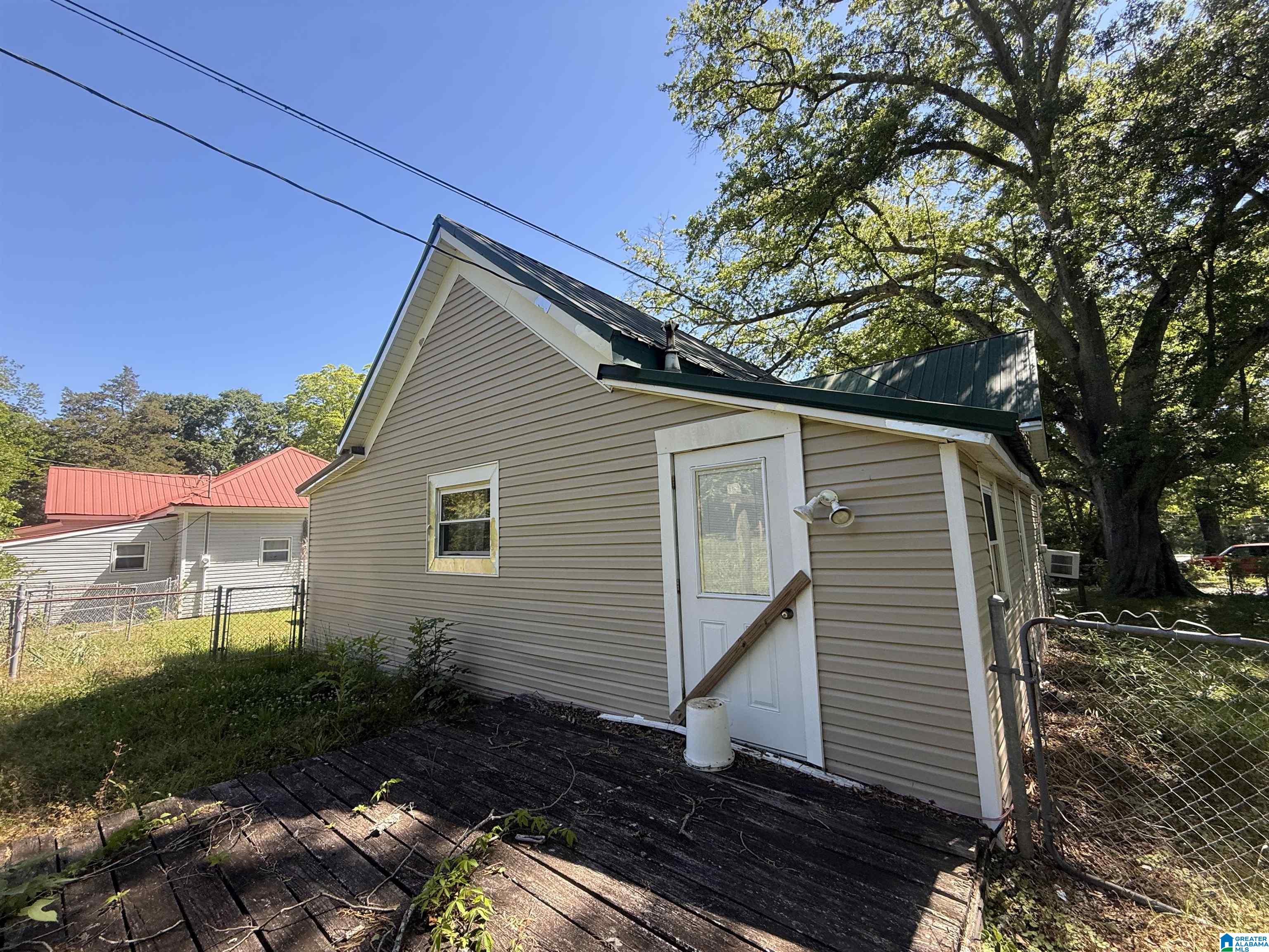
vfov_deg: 85.7
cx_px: 634
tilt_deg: +5.8
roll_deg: -0.9
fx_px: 513
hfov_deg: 102.1
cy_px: 476
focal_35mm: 14
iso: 50
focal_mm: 2.22
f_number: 2.2
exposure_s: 1/318
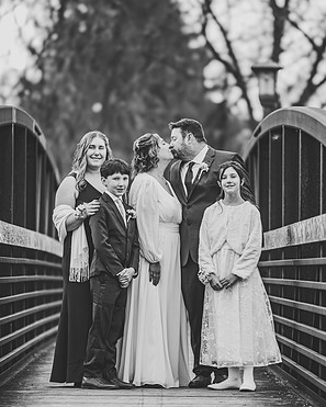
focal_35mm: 205
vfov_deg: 9.4
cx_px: 164
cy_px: 224
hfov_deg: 7.5
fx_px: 2471
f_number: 2.8
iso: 400
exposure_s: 1/500
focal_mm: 180
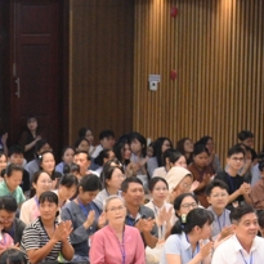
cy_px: 373
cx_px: -75
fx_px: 1674
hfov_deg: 8.9
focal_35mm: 194
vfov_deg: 8.8
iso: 6400
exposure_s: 1/250
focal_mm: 48
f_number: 4
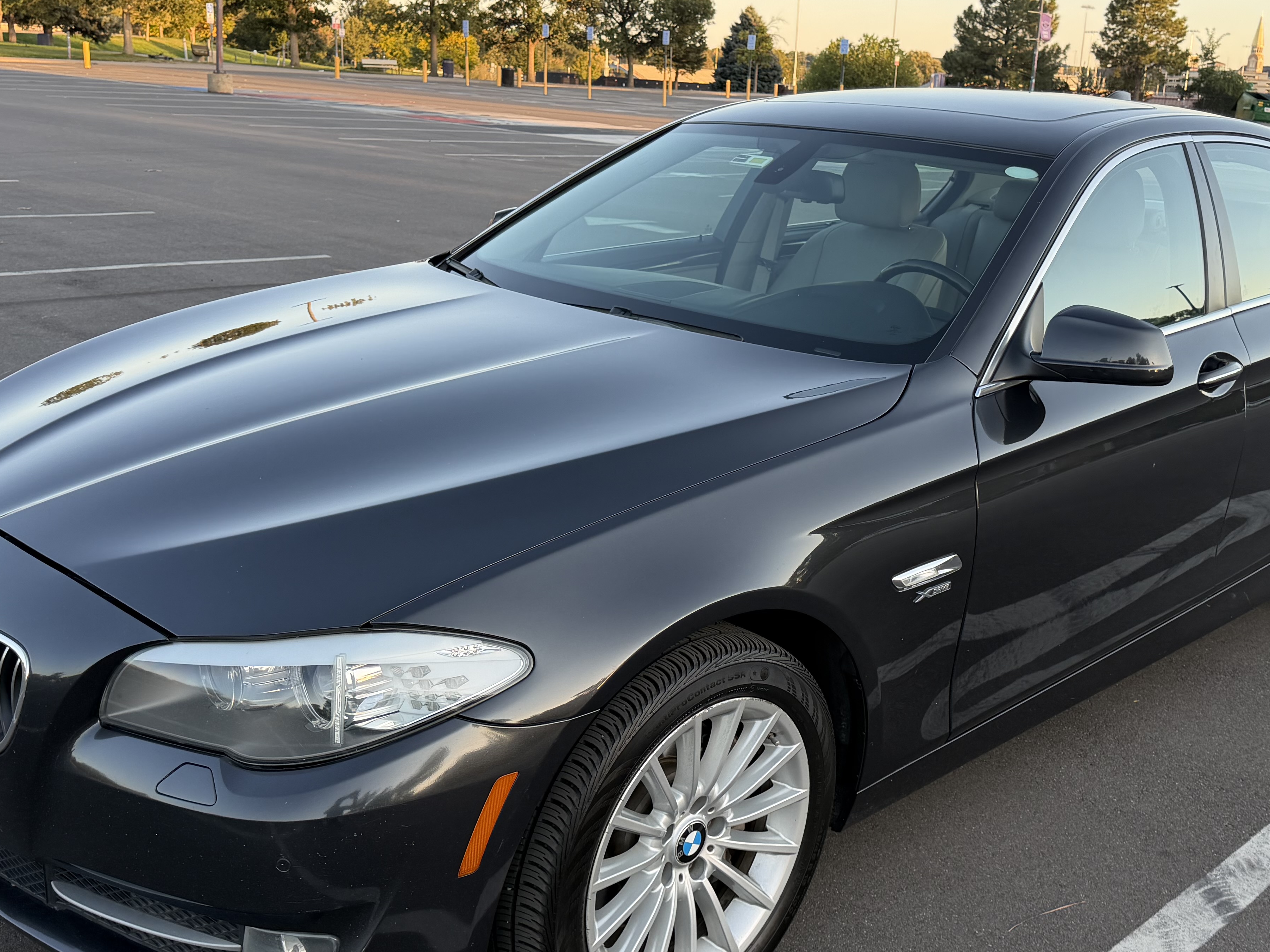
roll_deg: -2.9
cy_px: 473
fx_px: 1394
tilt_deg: -16.3
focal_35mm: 38
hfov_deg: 48.8
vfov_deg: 37.7
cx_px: 742
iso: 100
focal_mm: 6.76
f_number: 1.78
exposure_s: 1/407
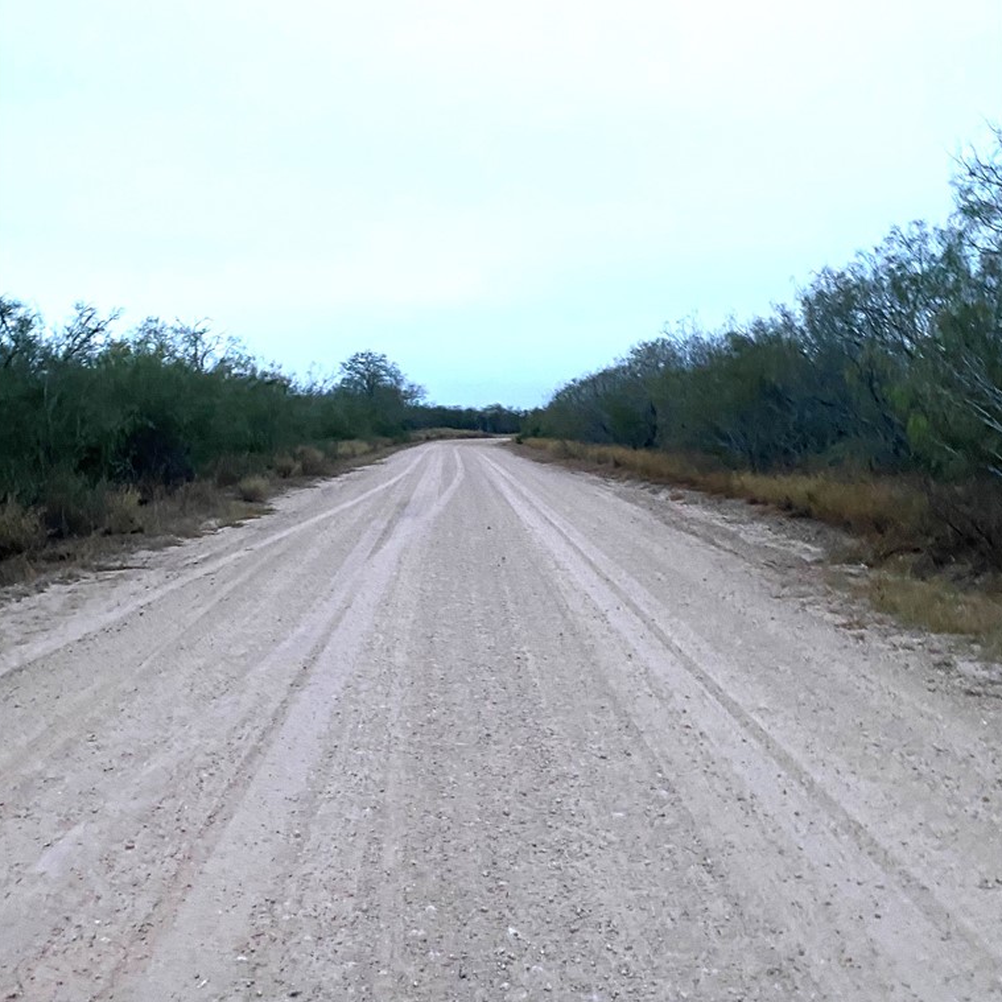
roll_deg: -2.7
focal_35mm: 31
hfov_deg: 52.5
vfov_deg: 52.4
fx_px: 1015
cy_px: 442
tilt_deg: -1.1
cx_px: 500
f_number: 1.8
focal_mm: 4.25
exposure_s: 1/41
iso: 500
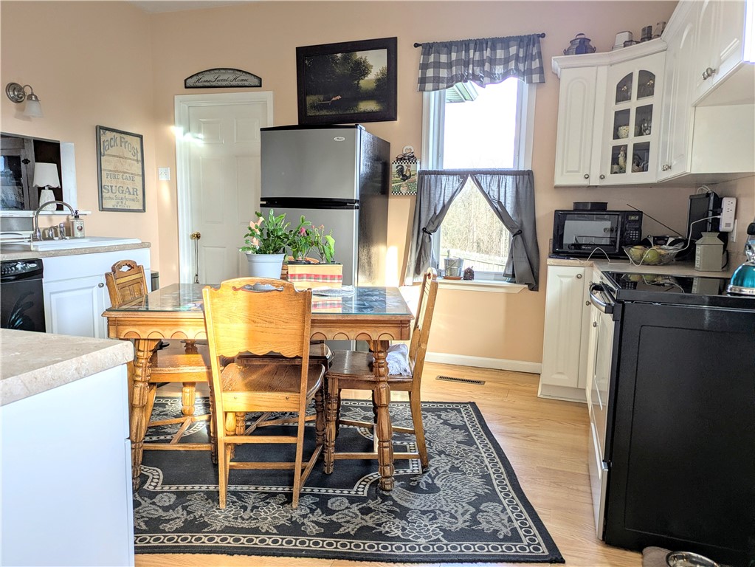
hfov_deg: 69.4
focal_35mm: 25
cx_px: 378
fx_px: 545
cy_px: 284
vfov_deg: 54.9
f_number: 1.89
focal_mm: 5.43
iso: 63
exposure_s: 1/153
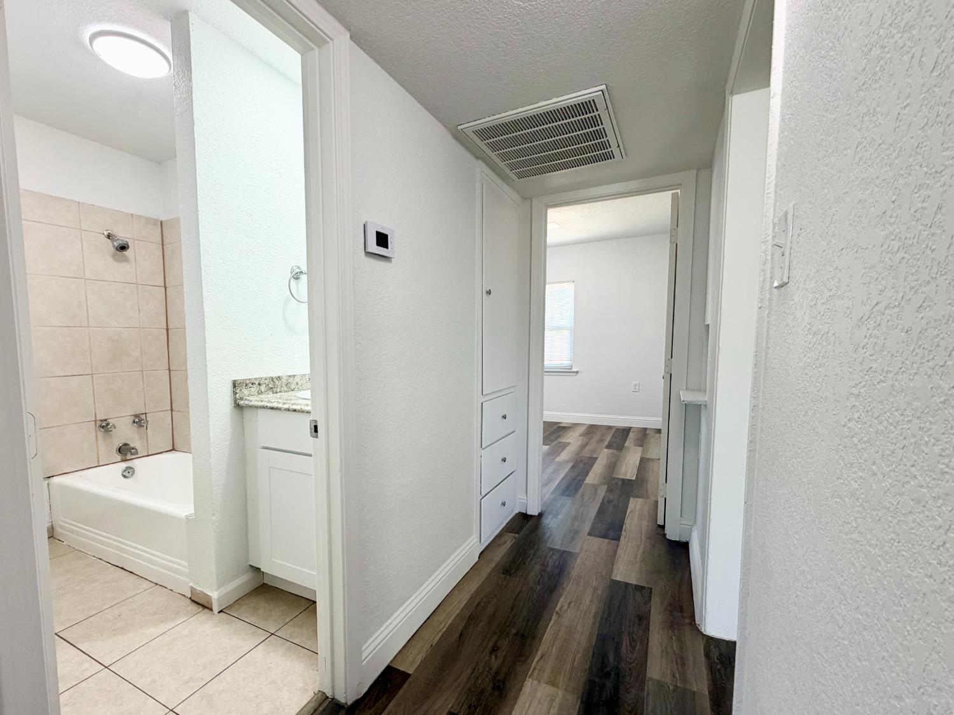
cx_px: 477
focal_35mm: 14
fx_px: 386
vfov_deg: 85.6
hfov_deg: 102.1
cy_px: 358
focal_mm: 2.22
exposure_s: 1/120
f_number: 2.2
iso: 160
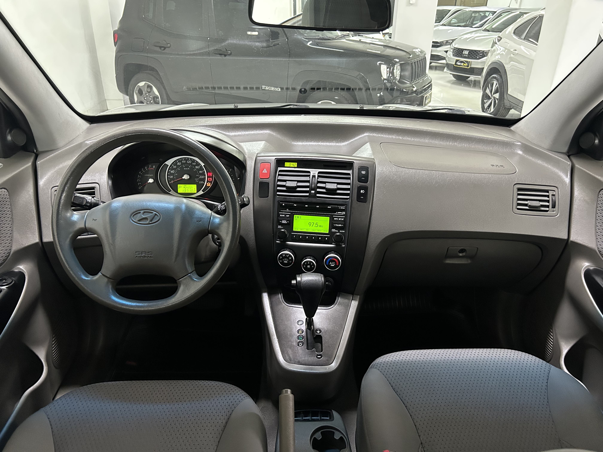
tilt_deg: -25.2
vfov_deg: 53.1
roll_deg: -0.9
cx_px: 302
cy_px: 226
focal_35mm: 26
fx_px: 453
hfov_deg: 67.3
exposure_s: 1/40
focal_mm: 5.7
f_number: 1.5
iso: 500
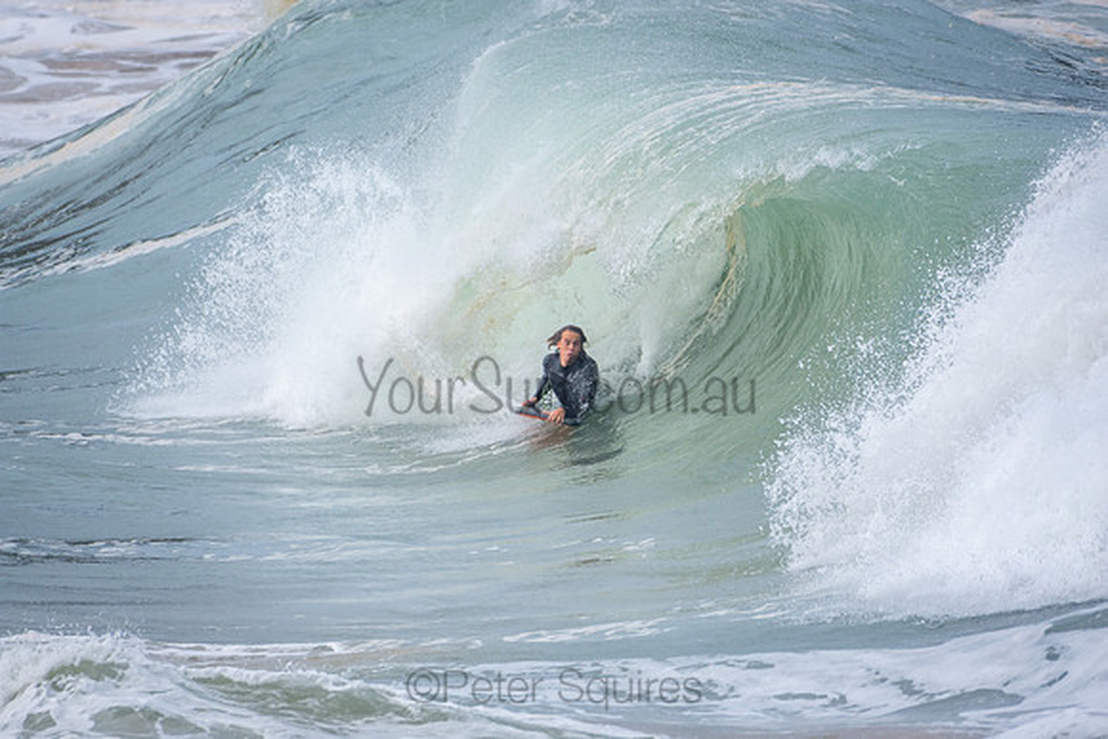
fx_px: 23088
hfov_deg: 2.7
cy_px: 370
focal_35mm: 750
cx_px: 554
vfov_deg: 1.8
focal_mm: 500
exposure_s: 1/1000
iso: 200
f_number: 5.6
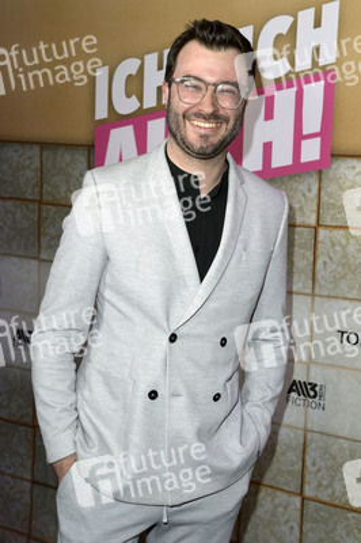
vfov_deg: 39.6
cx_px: 180
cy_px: 272
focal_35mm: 50
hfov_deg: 26.9
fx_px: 753
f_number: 5
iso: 500
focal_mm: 50
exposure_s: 1/200
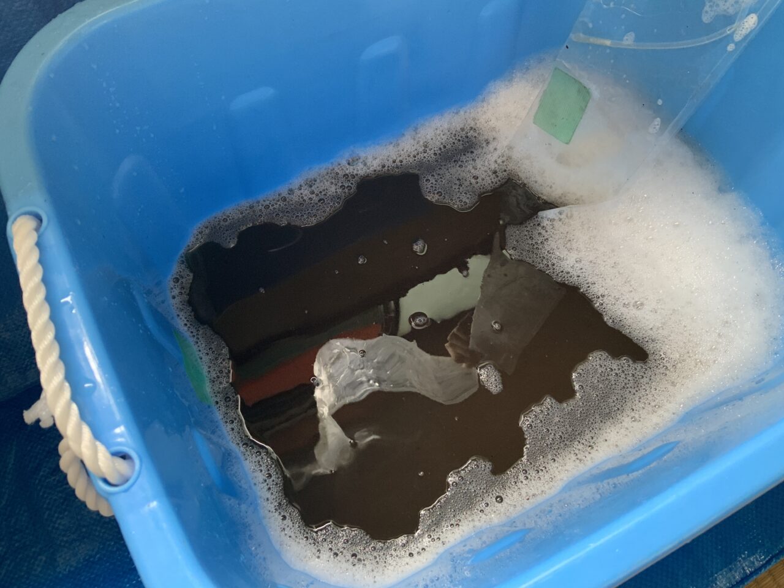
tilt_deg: -66.5
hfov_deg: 61.7
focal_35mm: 29
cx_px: 392
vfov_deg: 48.2
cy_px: 294
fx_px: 657
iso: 64
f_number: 1.8
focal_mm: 3
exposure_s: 1/62
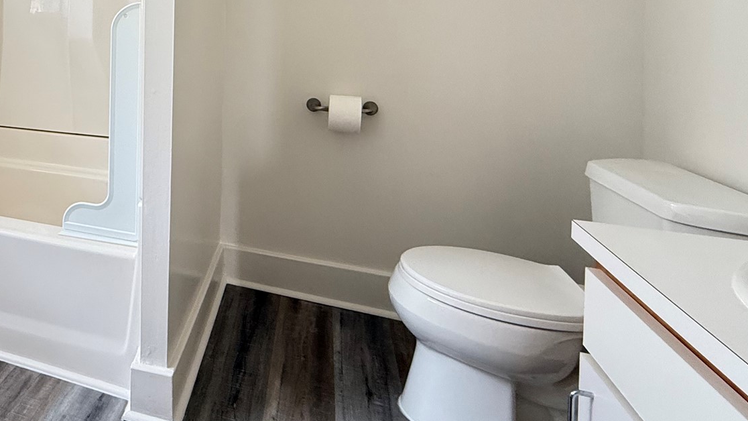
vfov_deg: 38.2
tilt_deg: -1.2
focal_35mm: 28
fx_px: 555
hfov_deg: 59.2
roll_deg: -0.9
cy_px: 29
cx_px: 92
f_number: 2.2
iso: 400
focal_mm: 2.22
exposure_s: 1/60
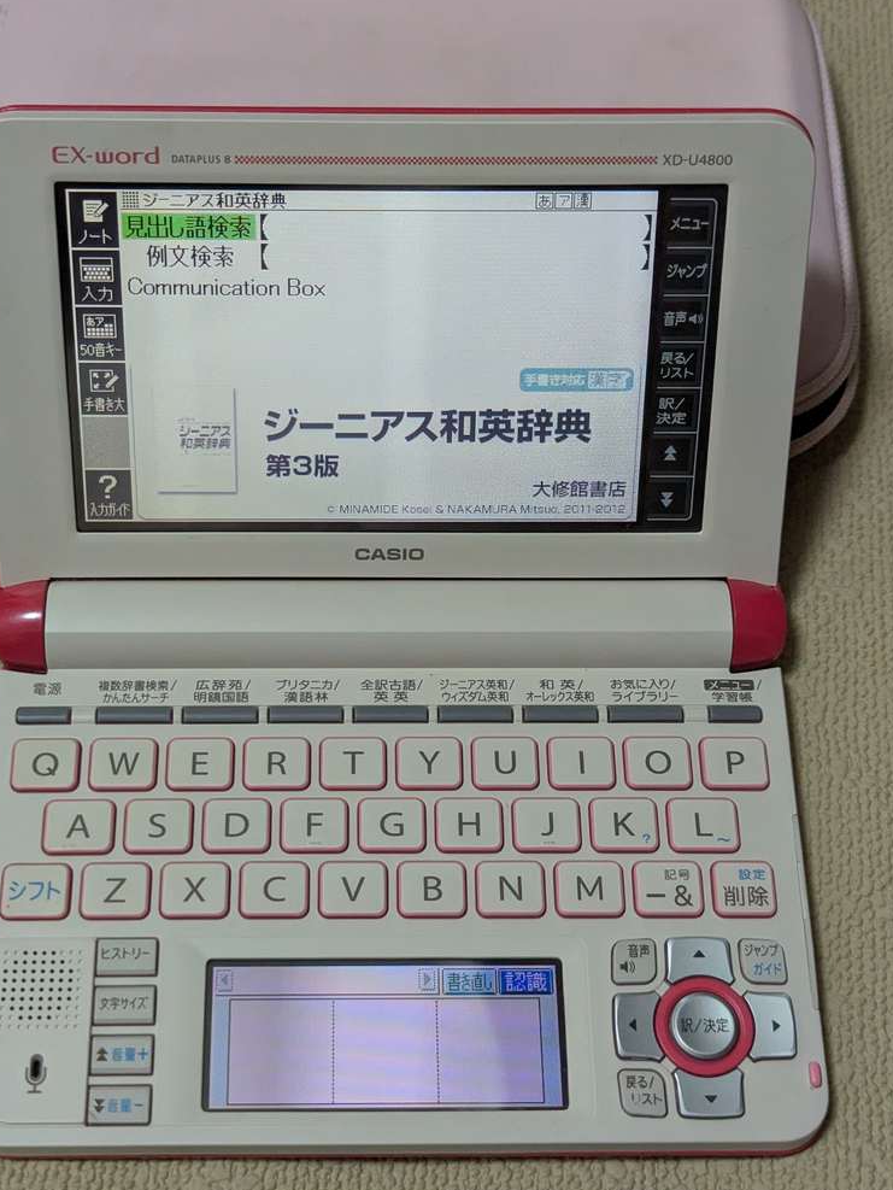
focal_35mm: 56
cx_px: 386
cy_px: 571
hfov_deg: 26.1
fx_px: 1925
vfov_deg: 34.3
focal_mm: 6.81
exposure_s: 1/240
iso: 644
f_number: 1.85
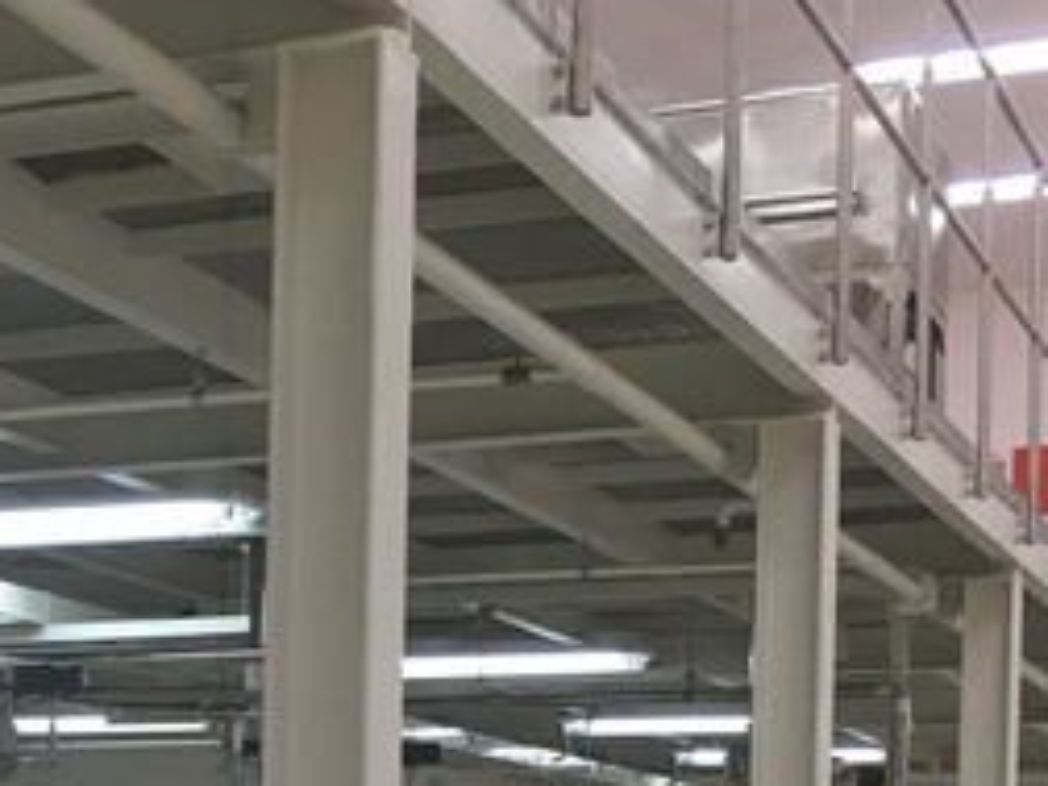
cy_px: 1006
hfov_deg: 20.7
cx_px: 17
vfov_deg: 15.3
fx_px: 2785
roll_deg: -1.2
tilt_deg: -0.8
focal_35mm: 92
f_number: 2.2
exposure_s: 1/17
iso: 32
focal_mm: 4.15
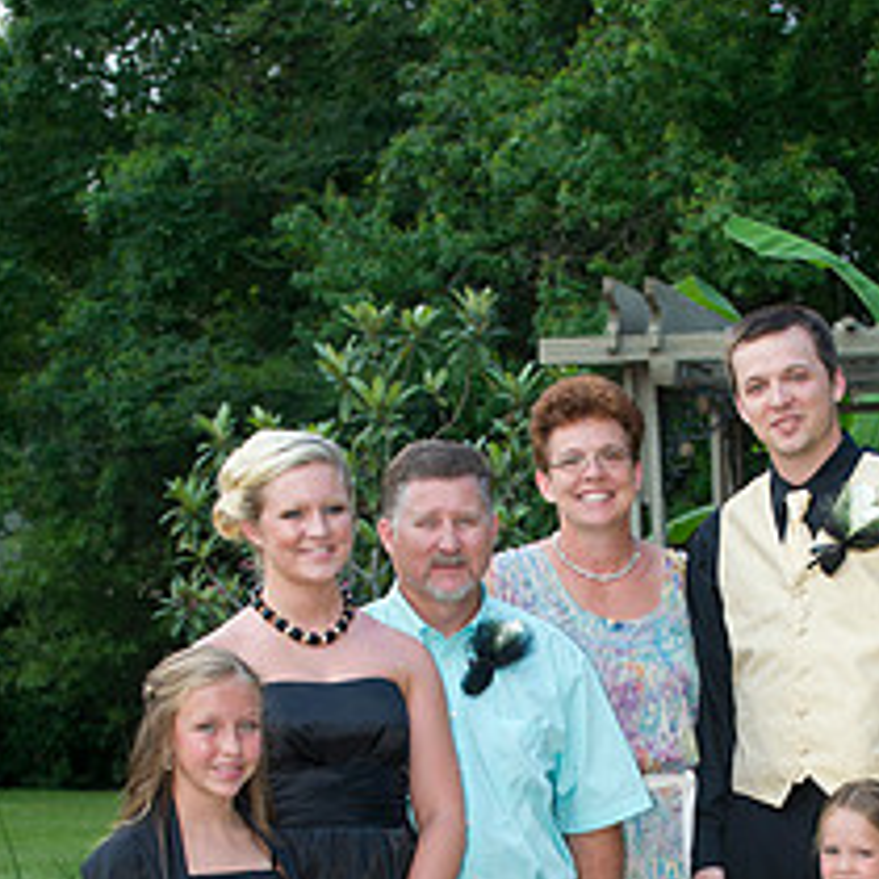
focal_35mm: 142
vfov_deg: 12.2
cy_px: 791
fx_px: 4079
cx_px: 605
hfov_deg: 12.3
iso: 800
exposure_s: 1/200
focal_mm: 78
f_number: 5.6
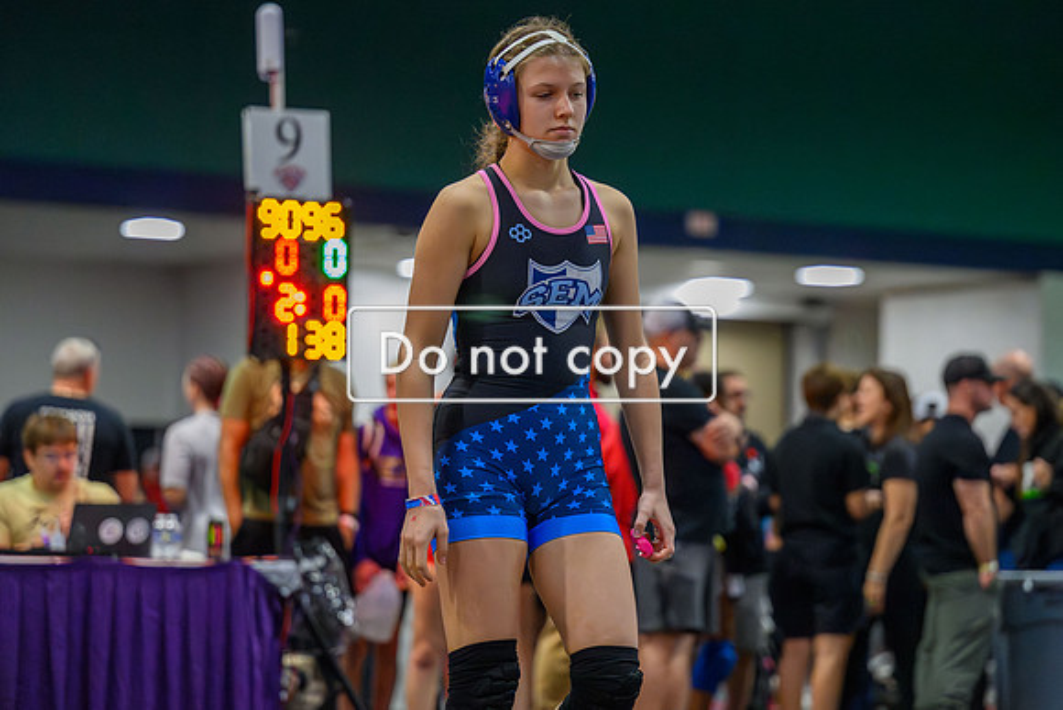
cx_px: 542
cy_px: 312
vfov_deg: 11.1
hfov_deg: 16.5
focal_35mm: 124
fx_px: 3661
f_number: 2.8
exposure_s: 1/800
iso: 16000
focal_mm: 105
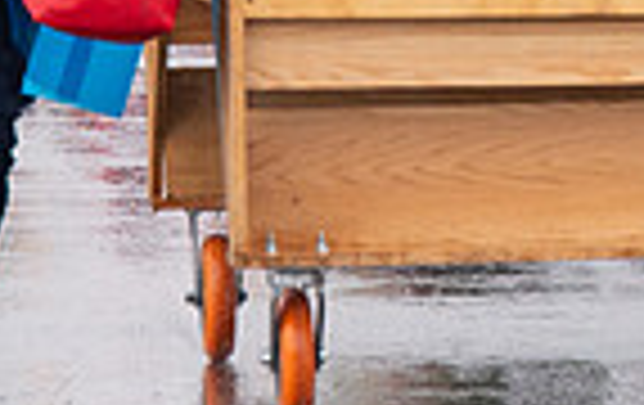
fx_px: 18799
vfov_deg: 1.2
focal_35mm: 1069
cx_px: 700
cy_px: -167
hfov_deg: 2.0
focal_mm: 200
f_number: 7.1
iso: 800
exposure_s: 1/400
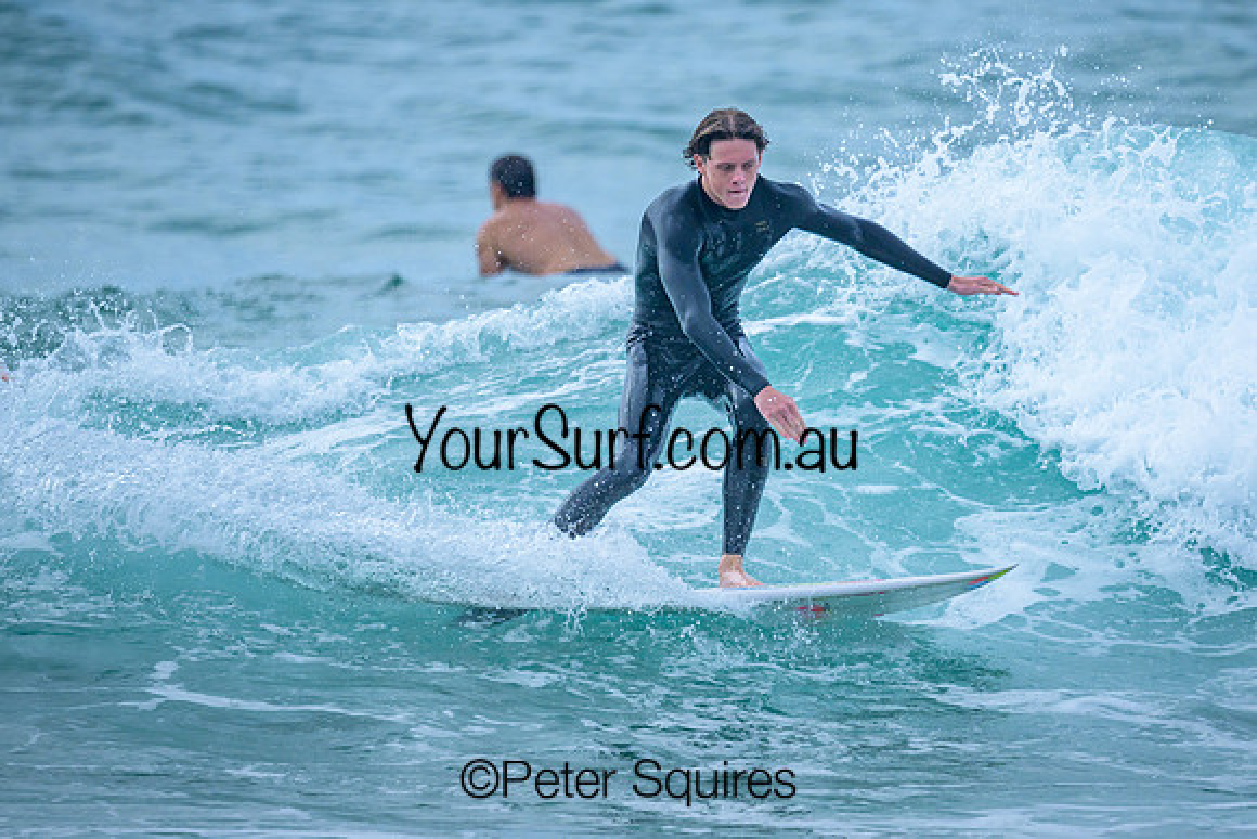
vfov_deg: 1.3
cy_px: 320
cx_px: 638
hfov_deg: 1.9
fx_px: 37473
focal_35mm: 1073
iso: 400
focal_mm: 800
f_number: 6.3
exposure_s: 1/3200
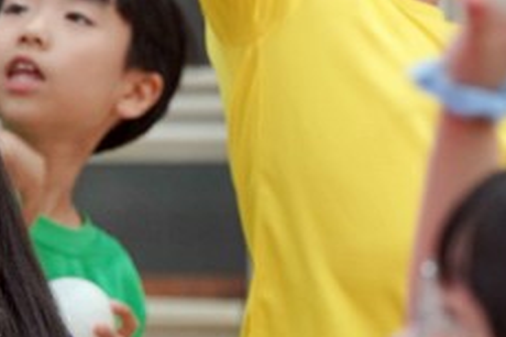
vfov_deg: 3.0
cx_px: 748
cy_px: 95
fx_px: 6376
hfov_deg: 4.5
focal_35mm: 454
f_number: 4
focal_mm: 116
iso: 2000
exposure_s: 1/160
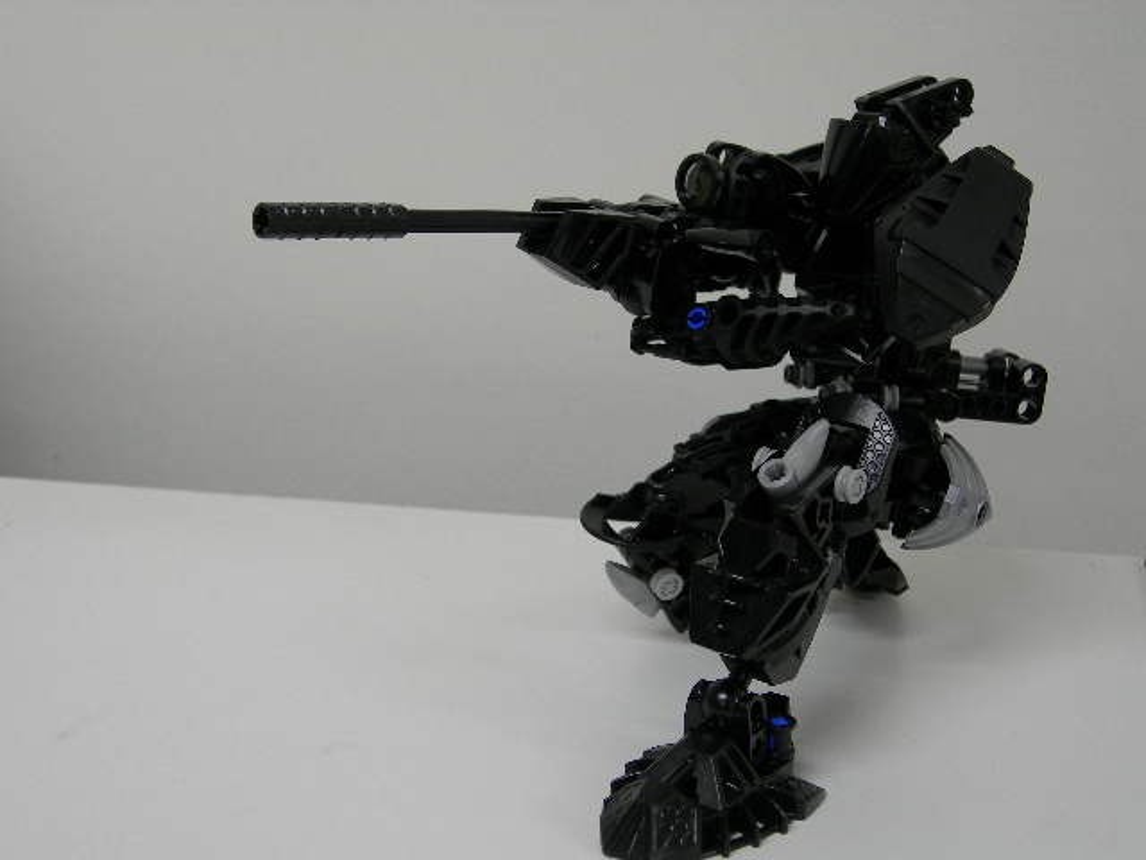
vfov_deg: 28.6
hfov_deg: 37.5
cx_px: 573
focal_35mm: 51
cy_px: 430
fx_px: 1688
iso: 50
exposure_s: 1/7.4
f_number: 3.2
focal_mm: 10.6
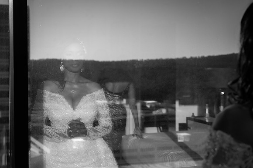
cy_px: 84
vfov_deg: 19.4
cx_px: 126
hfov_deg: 28.9
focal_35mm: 70
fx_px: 492
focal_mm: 70
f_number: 6.3
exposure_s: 1/250
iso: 500
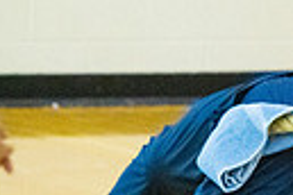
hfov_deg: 3.1
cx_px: 604
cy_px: 71
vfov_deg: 2.1
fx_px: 5290
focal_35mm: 650
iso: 6400
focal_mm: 145
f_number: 4.5
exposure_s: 1/640
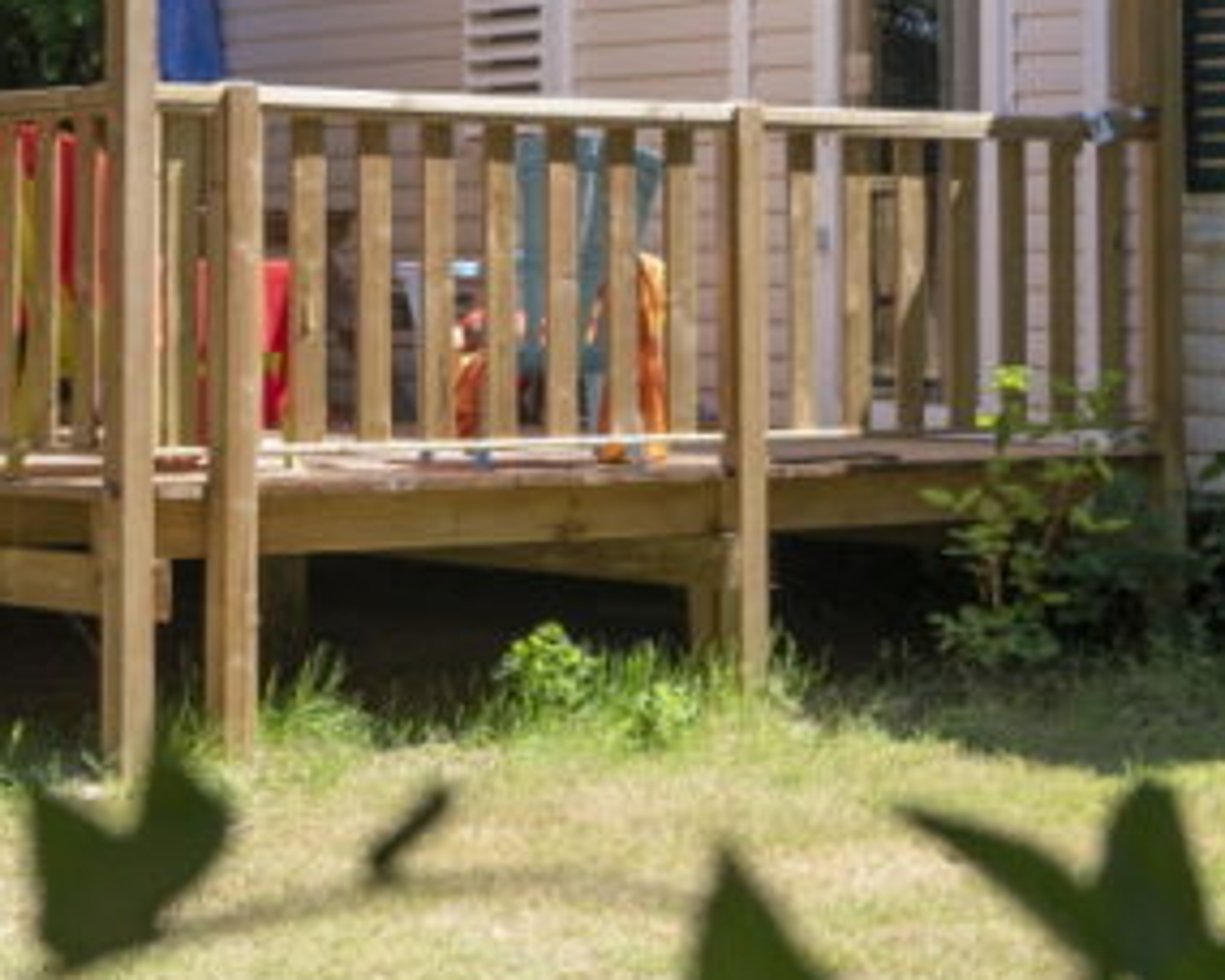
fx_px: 3662
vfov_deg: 15.0
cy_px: -4
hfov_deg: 19.0
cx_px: 597
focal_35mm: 101
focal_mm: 30
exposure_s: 1/125
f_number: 8
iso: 640
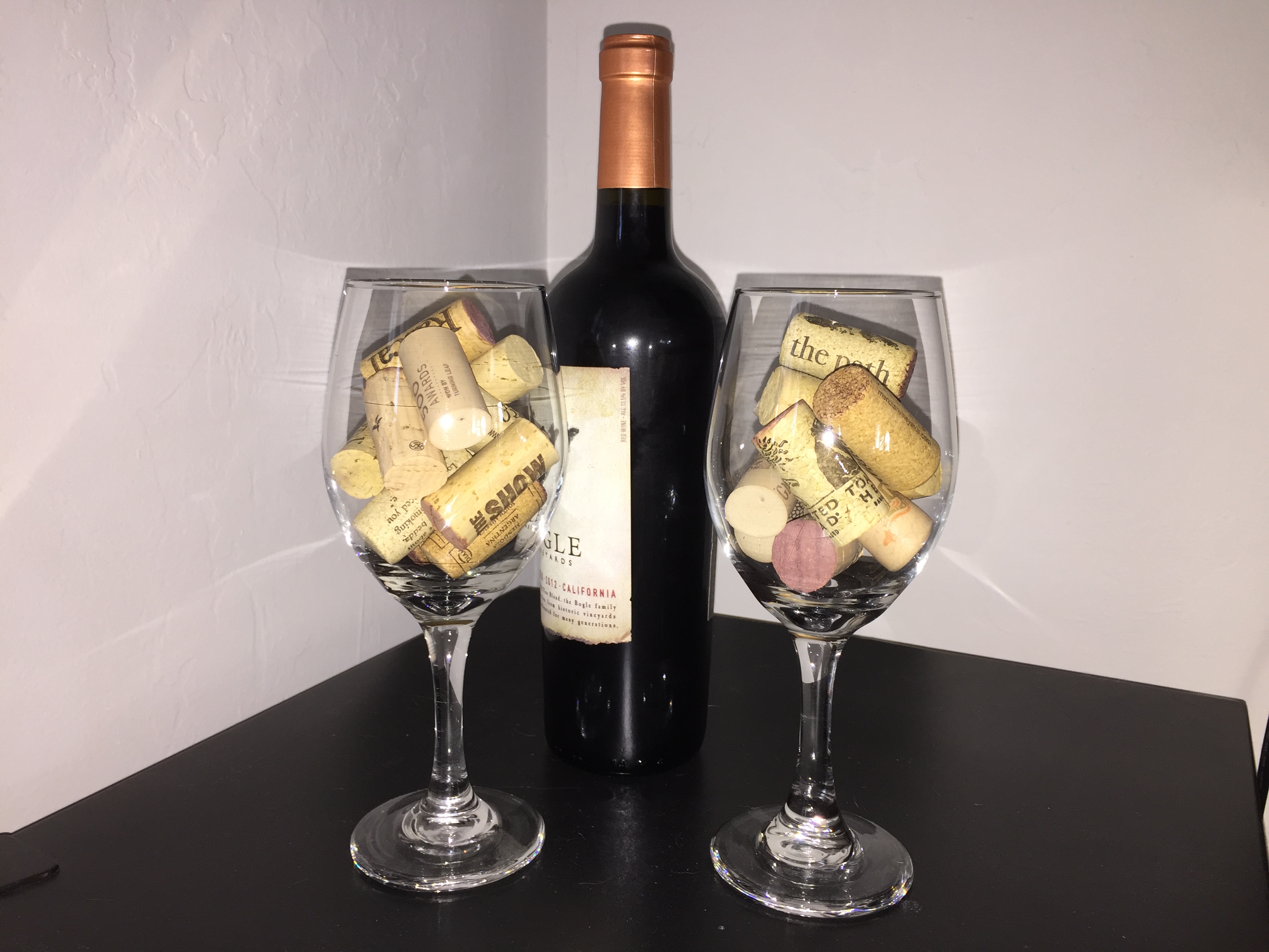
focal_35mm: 29
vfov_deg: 48.2
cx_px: 634
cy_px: 476
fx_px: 1063
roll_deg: -0.6
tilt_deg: -10.5
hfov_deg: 61.7
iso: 40
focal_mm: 4.15
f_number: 2.2
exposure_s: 1/30
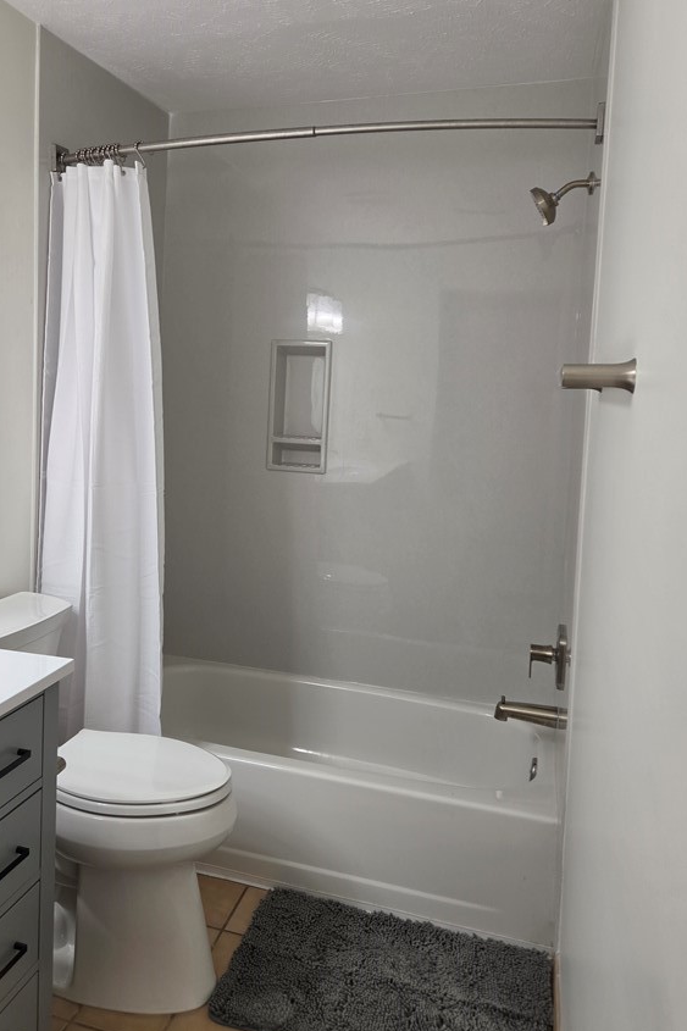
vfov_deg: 63.5
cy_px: 460
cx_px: 261
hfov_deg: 44.6
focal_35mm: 29
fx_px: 830
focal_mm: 5.4
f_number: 1.8
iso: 80
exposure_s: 1/120
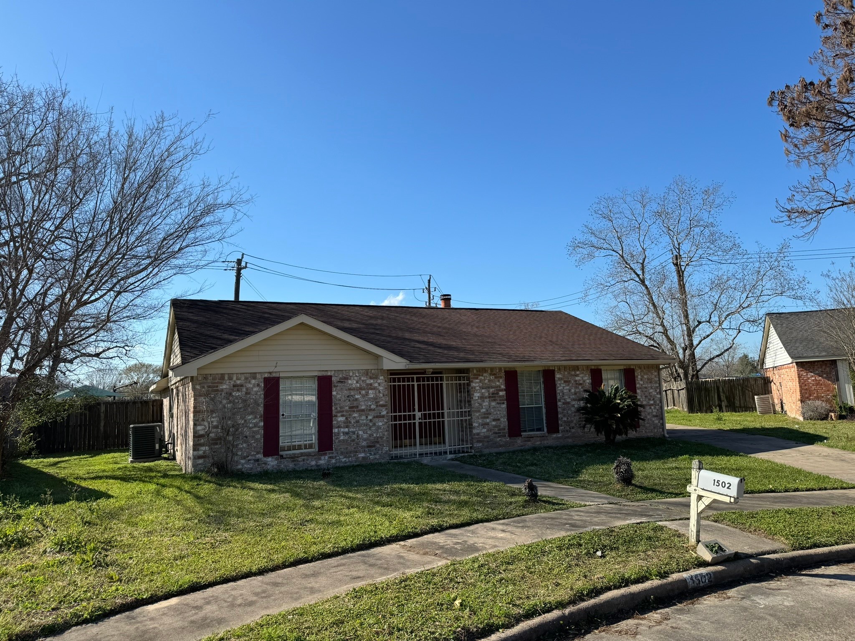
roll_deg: +3.9
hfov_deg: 71.6
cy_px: 320
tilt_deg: +8.3
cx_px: 428
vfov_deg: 56.8
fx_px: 593
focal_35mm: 24
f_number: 1.78
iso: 80
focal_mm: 6.86
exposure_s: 1/4049
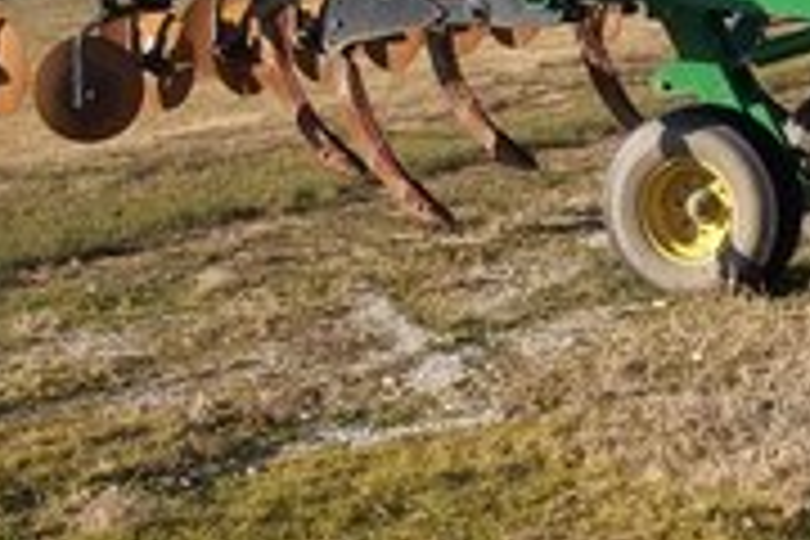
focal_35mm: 104
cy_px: 94
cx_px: 914
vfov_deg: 13.1
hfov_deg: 18.8
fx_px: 2340
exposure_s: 1/100
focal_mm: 5.9
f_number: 8
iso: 64
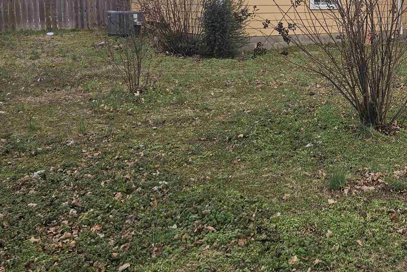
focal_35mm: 48
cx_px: 403
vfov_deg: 27.5
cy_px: 51
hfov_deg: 37.0
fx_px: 543
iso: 10
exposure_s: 1/616
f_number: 1.7
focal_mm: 6.3
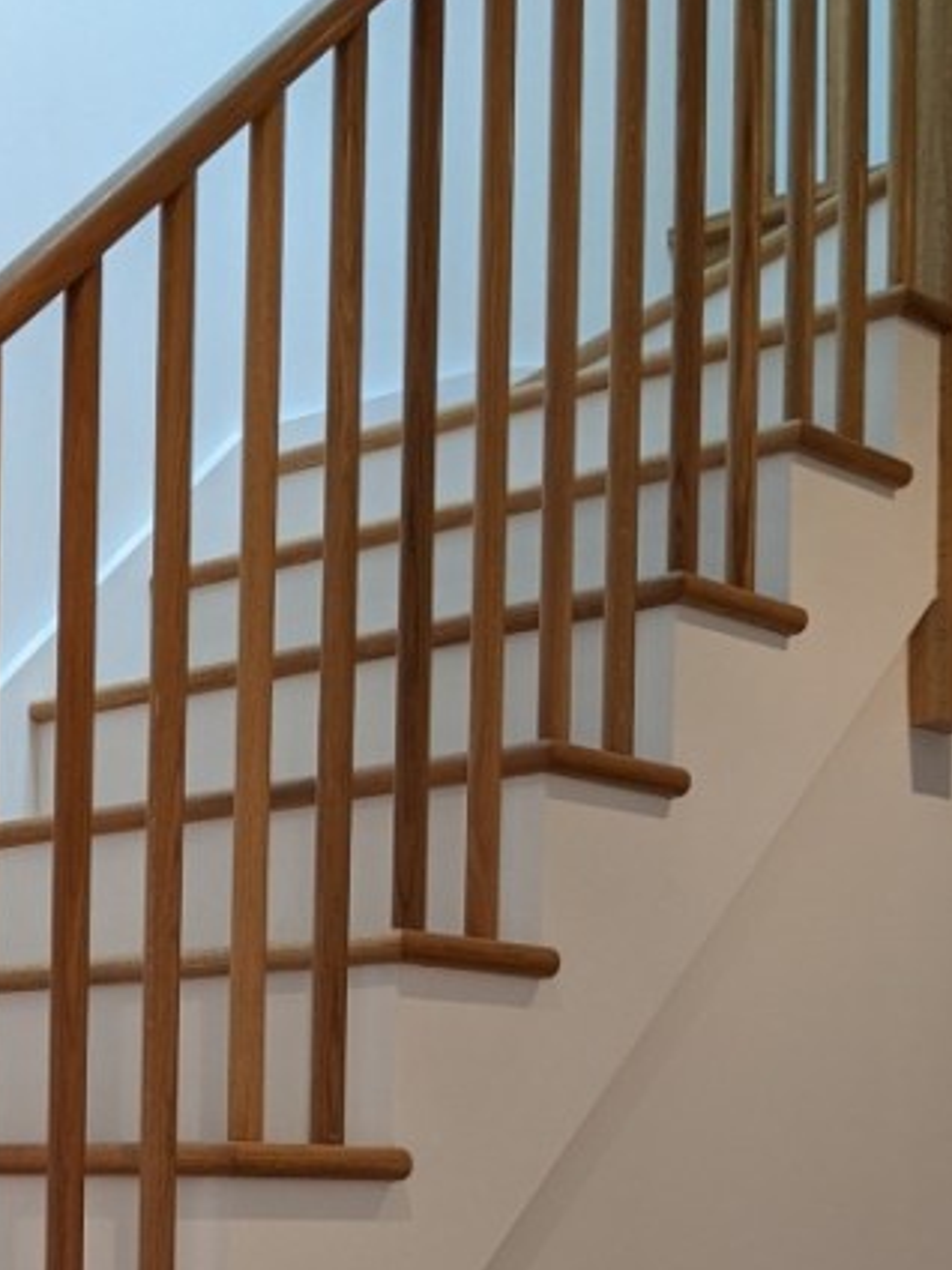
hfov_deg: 20.5
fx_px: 2493
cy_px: 1197
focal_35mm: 68
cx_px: -132
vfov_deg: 27.3
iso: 68
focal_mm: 4.44
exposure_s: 1/49.9
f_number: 1.8
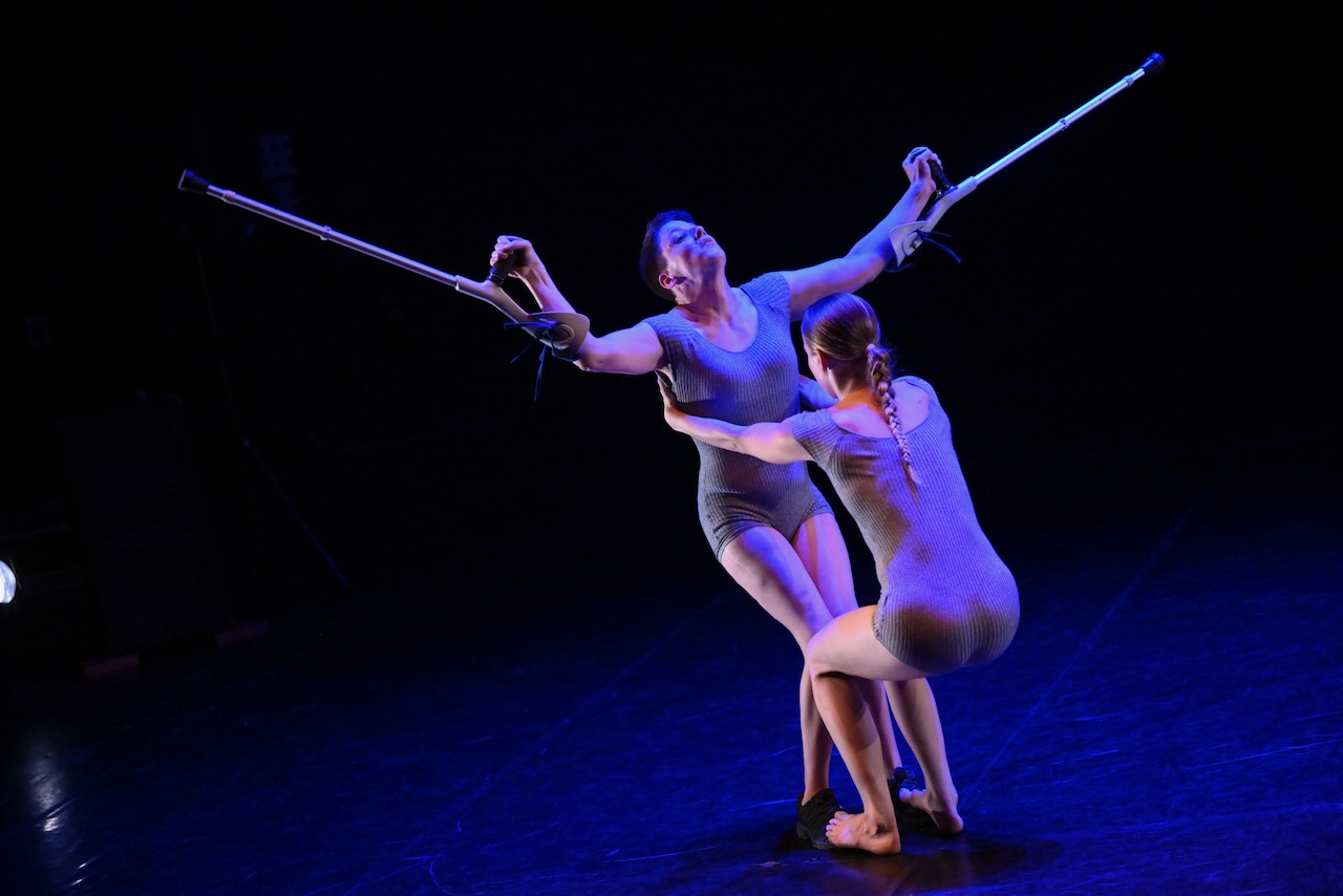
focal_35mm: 92
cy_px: 448
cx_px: 672
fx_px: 3433
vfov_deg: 14.9
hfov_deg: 22.1
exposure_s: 1/500
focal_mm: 92
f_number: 2.8
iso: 6400
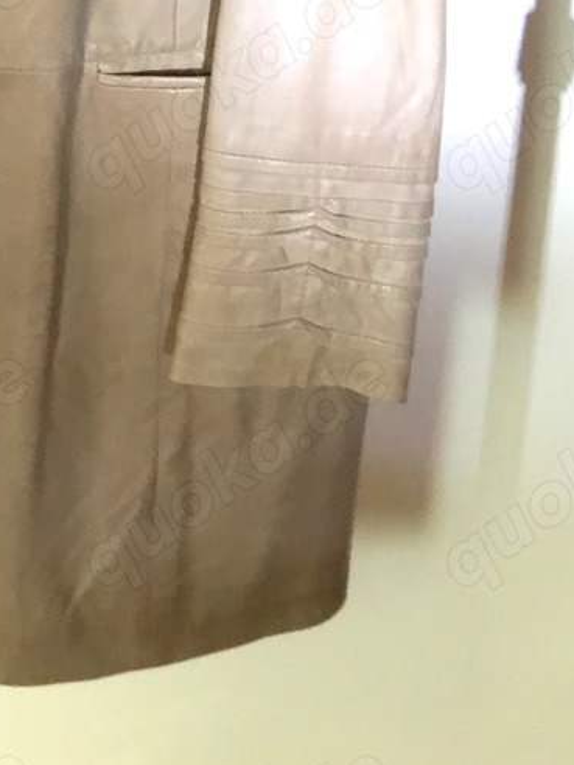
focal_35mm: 84
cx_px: 65
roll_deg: -1.3
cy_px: -244
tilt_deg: -12.9
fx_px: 1857
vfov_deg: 21.0
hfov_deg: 17.3
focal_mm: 3.3
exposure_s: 1/33
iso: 100
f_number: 2.4
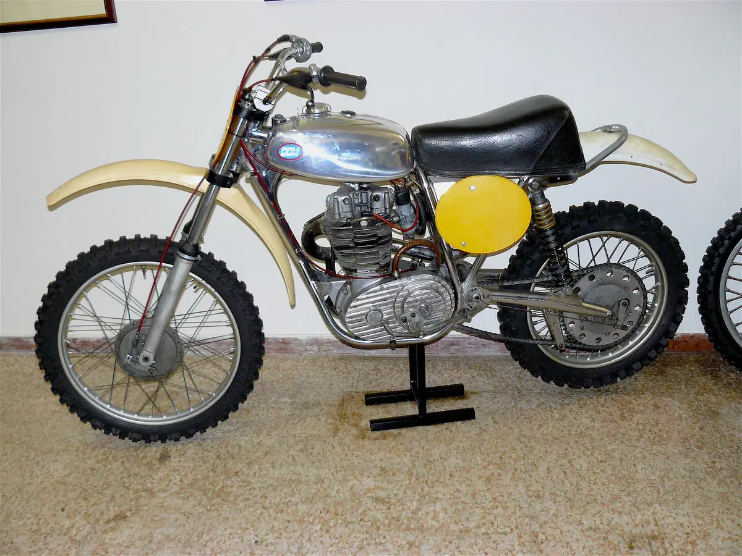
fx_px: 772
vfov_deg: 39.7
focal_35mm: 36
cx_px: 371
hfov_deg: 51.4
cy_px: 278
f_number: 2.8
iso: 160
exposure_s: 1/30
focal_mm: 6
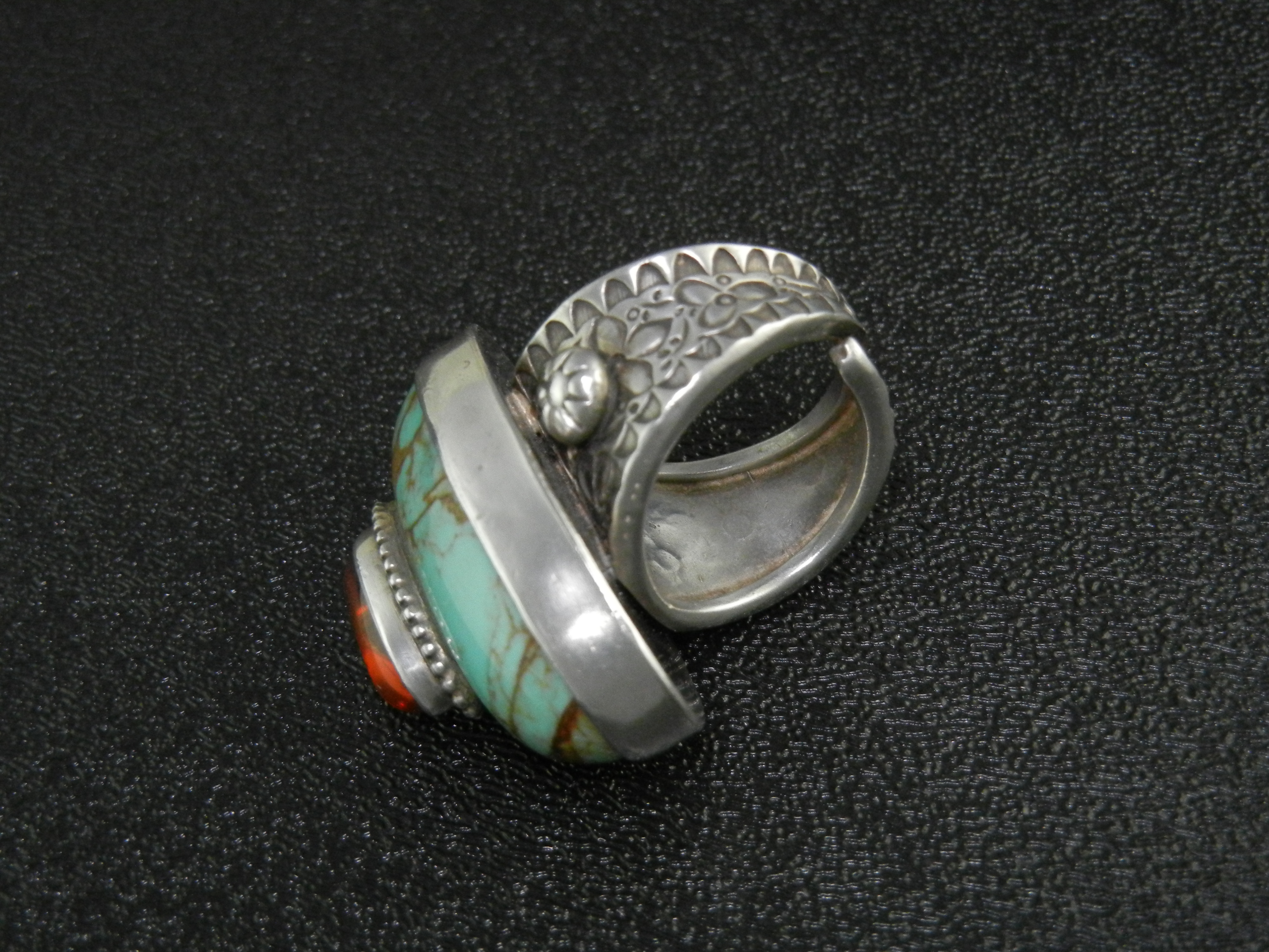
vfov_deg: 24.8
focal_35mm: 59
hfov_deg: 32.7
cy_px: 476
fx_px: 2163
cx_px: 634
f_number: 8
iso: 800
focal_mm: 10.6
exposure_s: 1/30
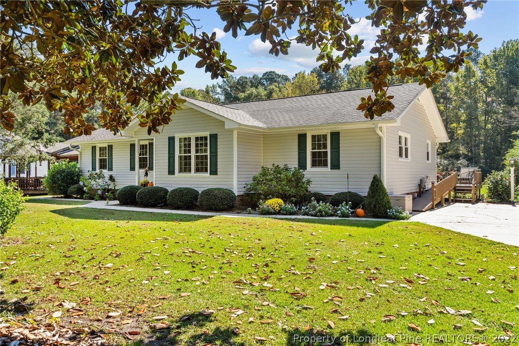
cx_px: 260
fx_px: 418
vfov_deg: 44.9
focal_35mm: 29
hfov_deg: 63.7
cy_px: 173
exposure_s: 1/160
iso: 100
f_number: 8
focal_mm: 29
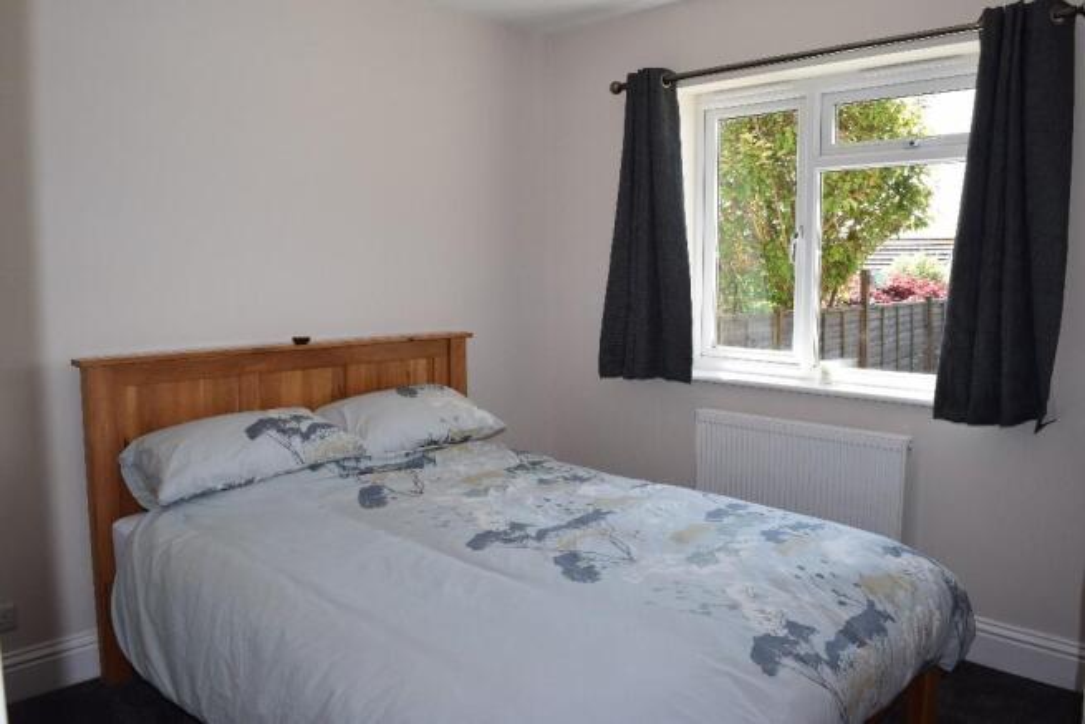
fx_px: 814
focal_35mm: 27
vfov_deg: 48.0
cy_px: 362
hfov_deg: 67.4
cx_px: 542
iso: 400
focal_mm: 18
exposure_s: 1/100
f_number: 9
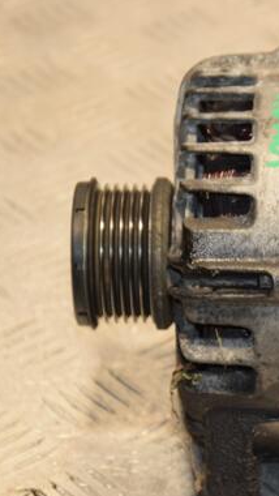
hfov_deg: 5.7
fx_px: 2770
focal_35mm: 211
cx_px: 322
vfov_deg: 10.2
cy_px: 255
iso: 800
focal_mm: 85
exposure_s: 1/125
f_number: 5.6
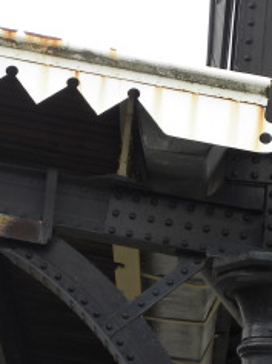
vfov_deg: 8.6
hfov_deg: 6.4
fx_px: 2416
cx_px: 112
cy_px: 200
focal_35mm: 230
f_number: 4.5
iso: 64
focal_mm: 15.1
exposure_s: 1/174
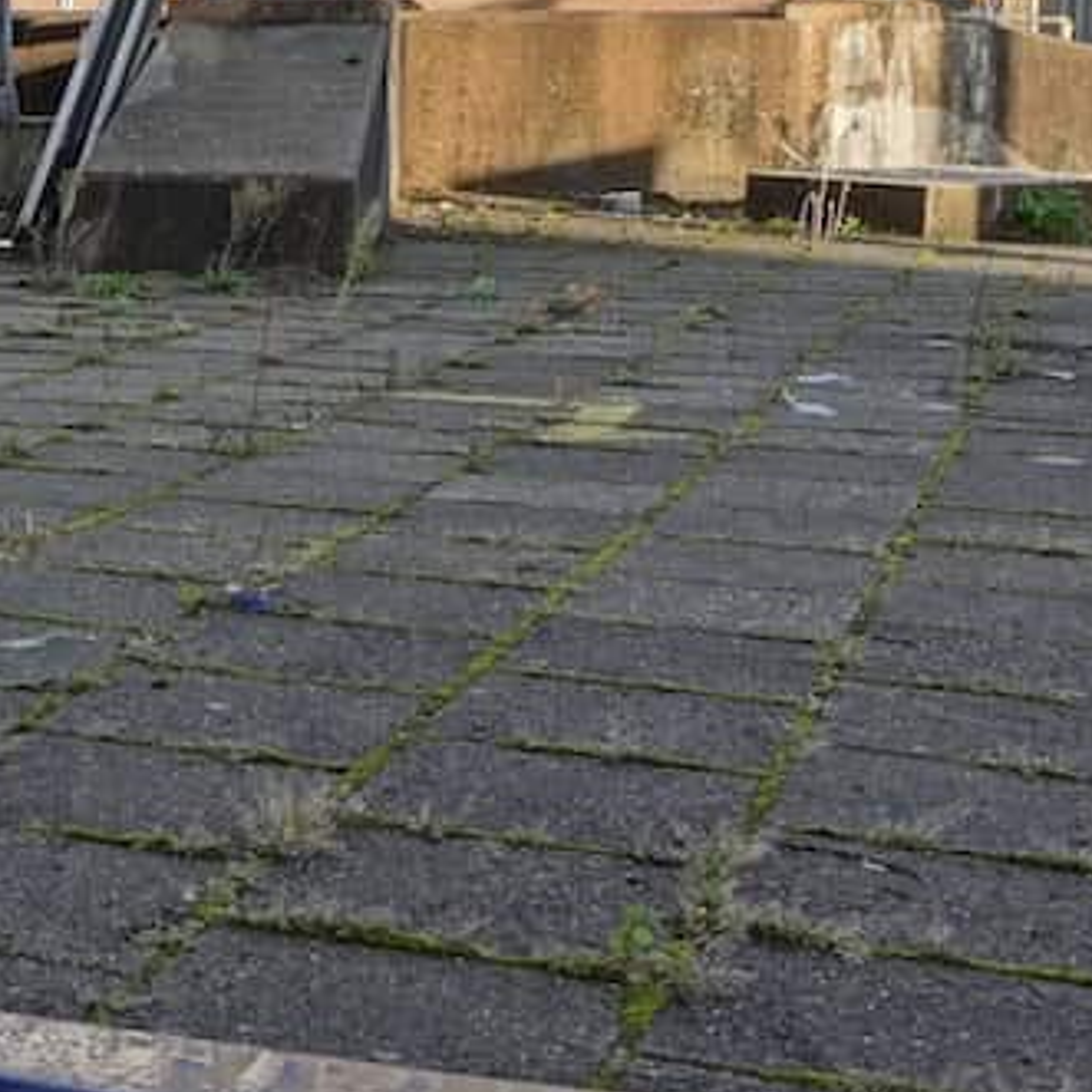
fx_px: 2641
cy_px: 376
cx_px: -376
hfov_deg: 21.0
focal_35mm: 74
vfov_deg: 23.3
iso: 125
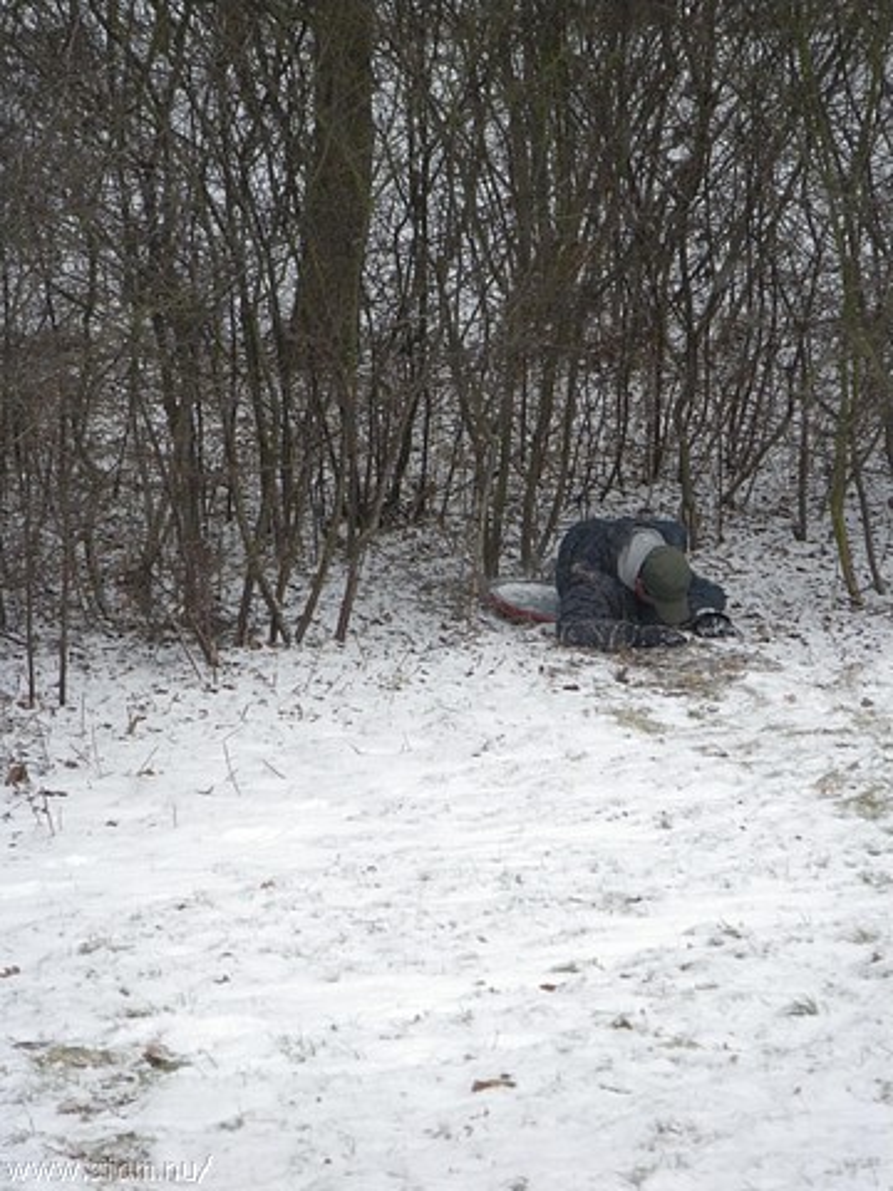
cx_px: 446
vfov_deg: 14.1
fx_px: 4815
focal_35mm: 140
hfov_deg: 10.6
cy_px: 596
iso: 500
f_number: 5.5
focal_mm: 25
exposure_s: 1/250
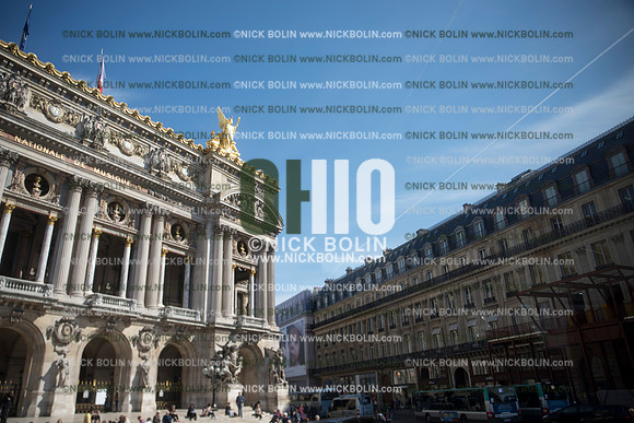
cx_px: 317
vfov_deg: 53.2
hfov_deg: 73.7
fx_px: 423
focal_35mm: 24
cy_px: 212
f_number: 2.8
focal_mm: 24
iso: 200
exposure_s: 1/1000
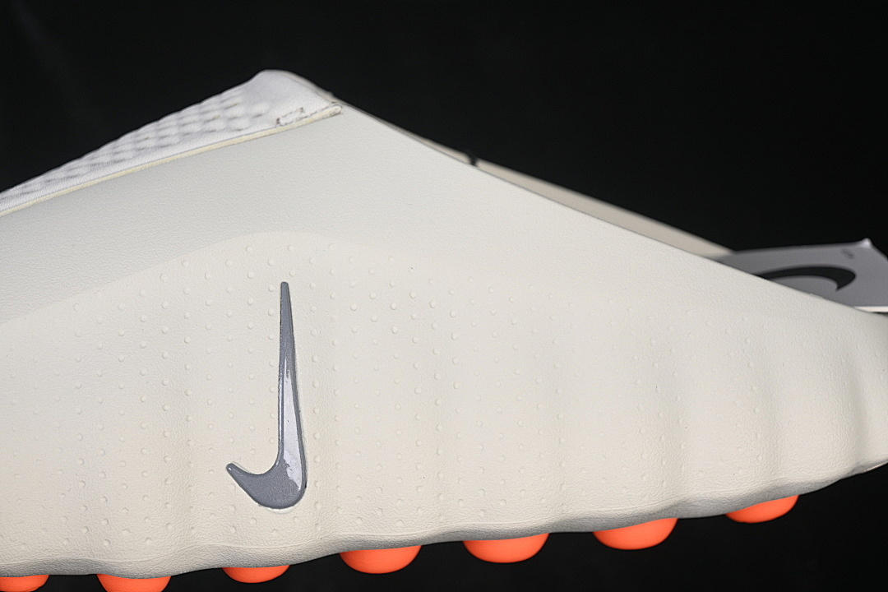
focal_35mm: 75
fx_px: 1850
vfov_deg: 18.2
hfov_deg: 27.0
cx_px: 444
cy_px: 296
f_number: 7.1
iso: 160
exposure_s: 1/80
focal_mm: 50
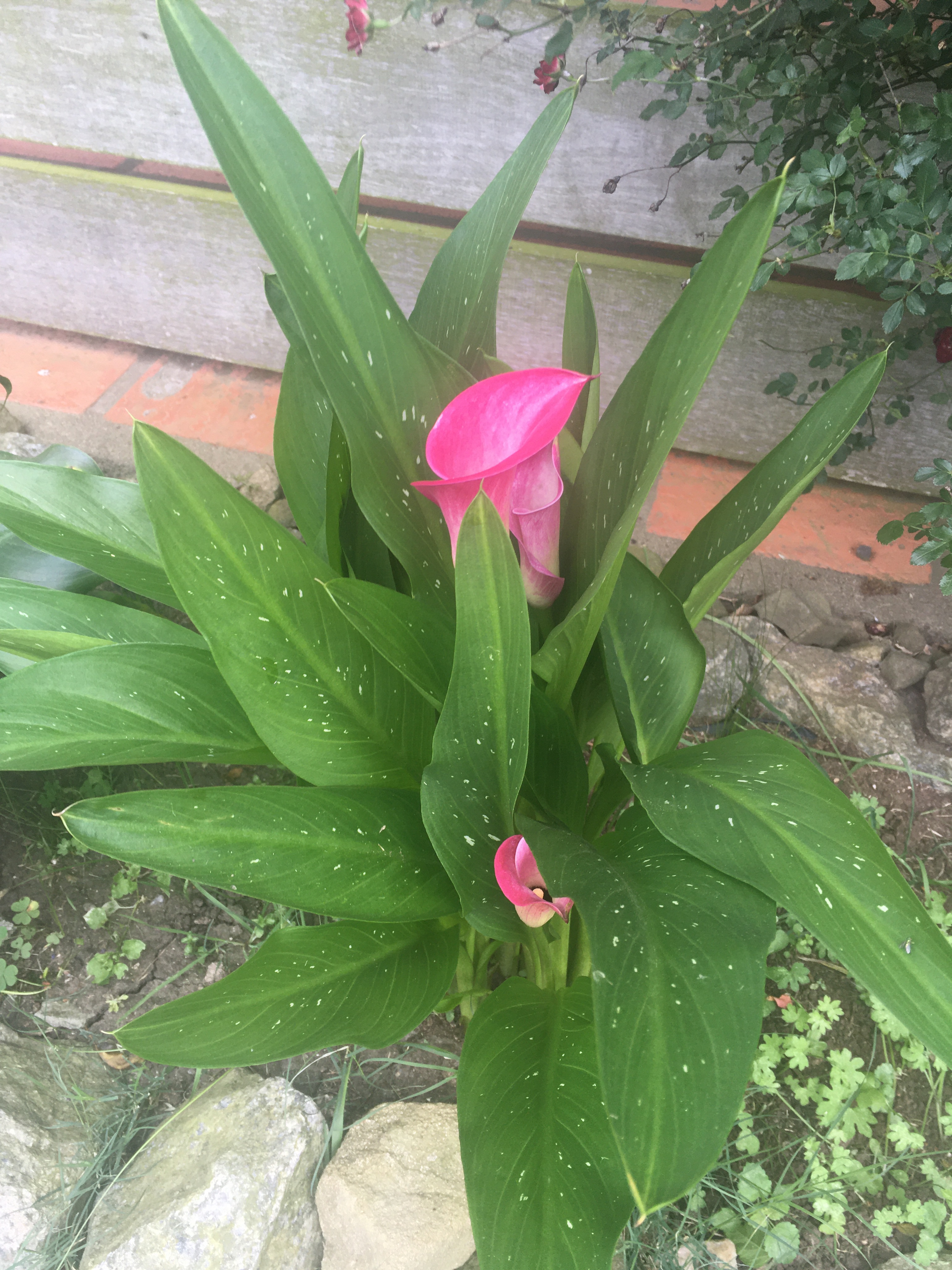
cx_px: 476
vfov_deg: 61.7
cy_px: 635
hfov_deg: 48.2
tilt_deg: -45.4
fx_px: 1063
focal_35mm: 29
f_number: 2.2
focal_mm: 4.15
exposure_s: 1/100
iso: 40
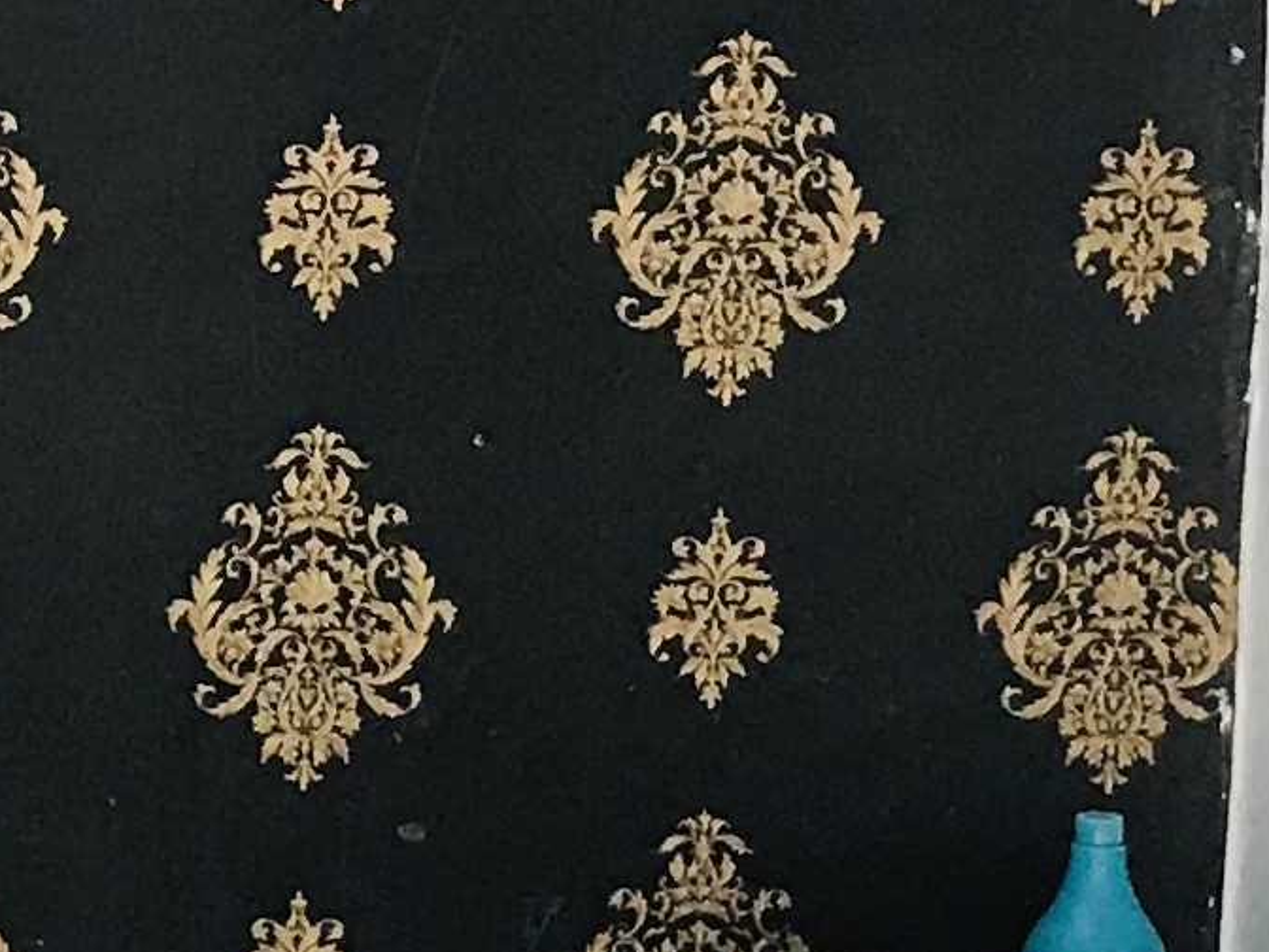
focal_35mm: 168
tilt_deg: -8.6
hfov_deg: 11.2
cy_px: 965
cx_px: -772
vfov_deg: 8.8
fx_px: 6159
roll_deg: -0.4
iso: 25
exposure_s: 1/33
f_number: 1.8
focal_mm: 3.99
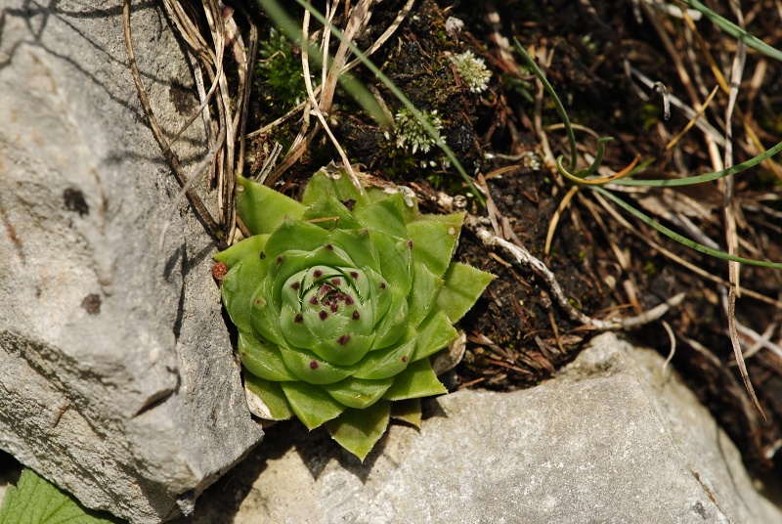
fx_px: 2774
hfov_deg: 16.0
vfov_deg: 10.8
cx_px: 391
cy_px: 262
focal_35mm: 128
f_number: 10
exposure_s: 1/160
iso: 100
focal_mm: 85
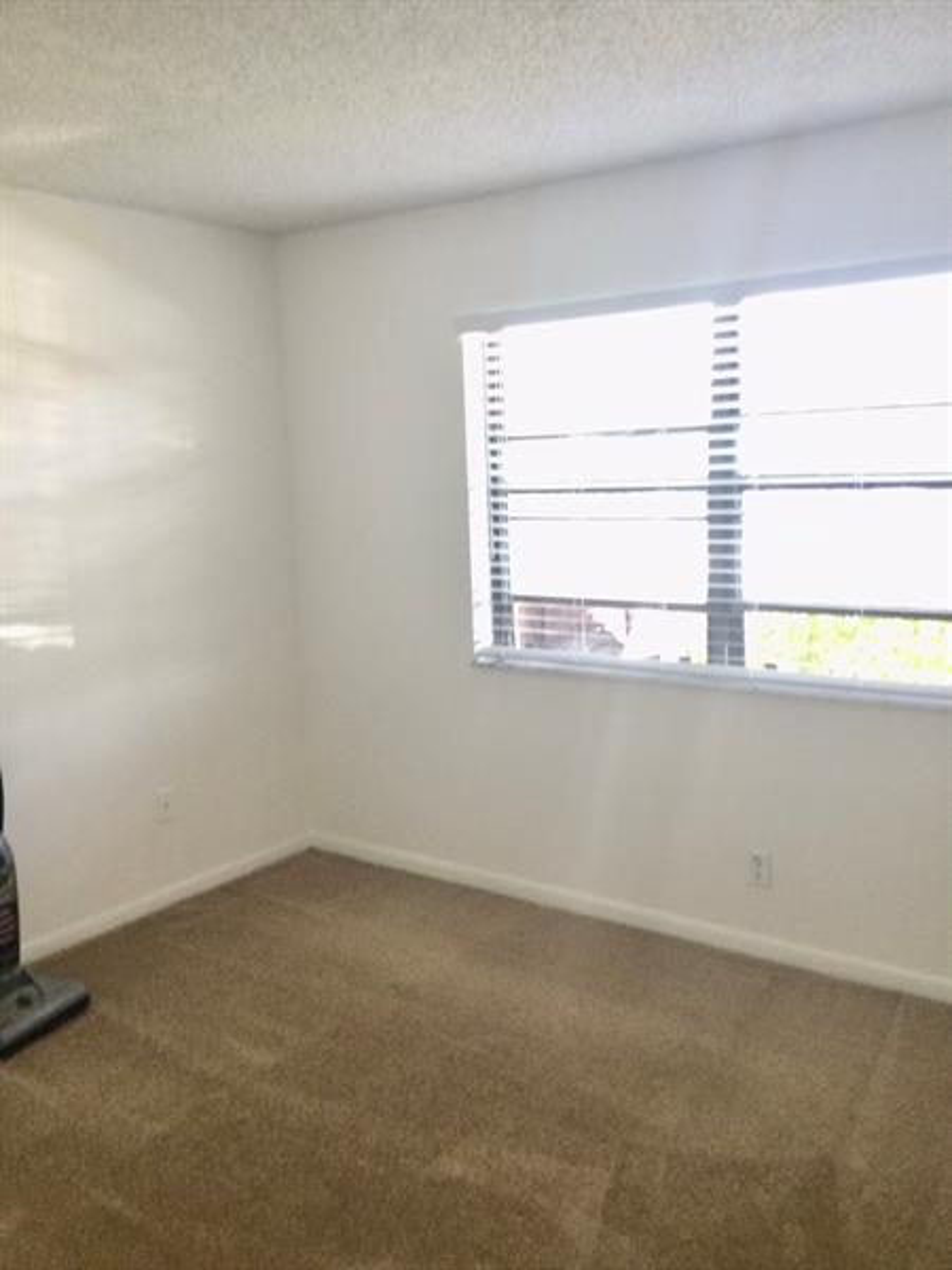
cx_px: 476
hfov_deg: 45.4
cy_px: 635
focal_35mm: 31
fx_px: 1137
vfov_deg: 58.4
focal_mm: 3.3
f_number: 2.4
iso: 50
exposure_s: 1/30
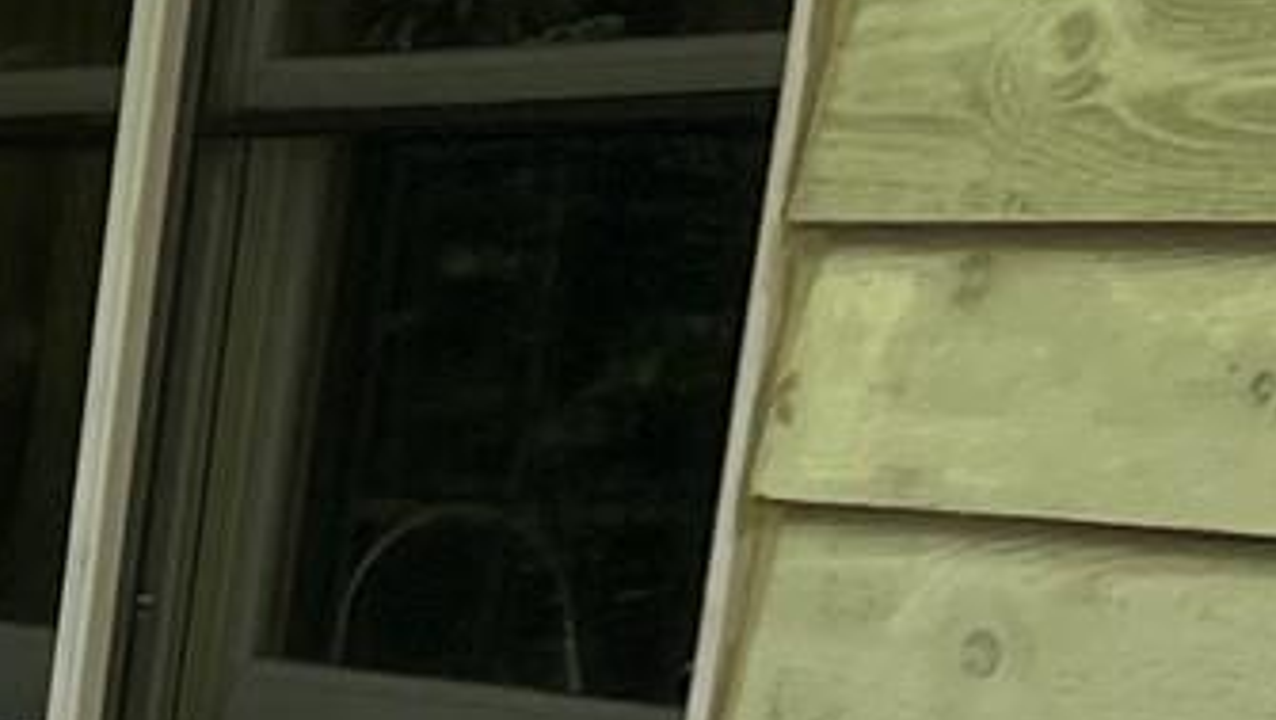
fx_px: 5858
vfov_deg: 6.7
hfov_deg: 10.0
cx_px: -2301
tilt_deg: -12.9
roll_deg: -1.3
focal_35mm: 173
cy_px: 1596
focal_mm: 5.7
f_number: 1.5
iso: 40
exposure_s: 1/250
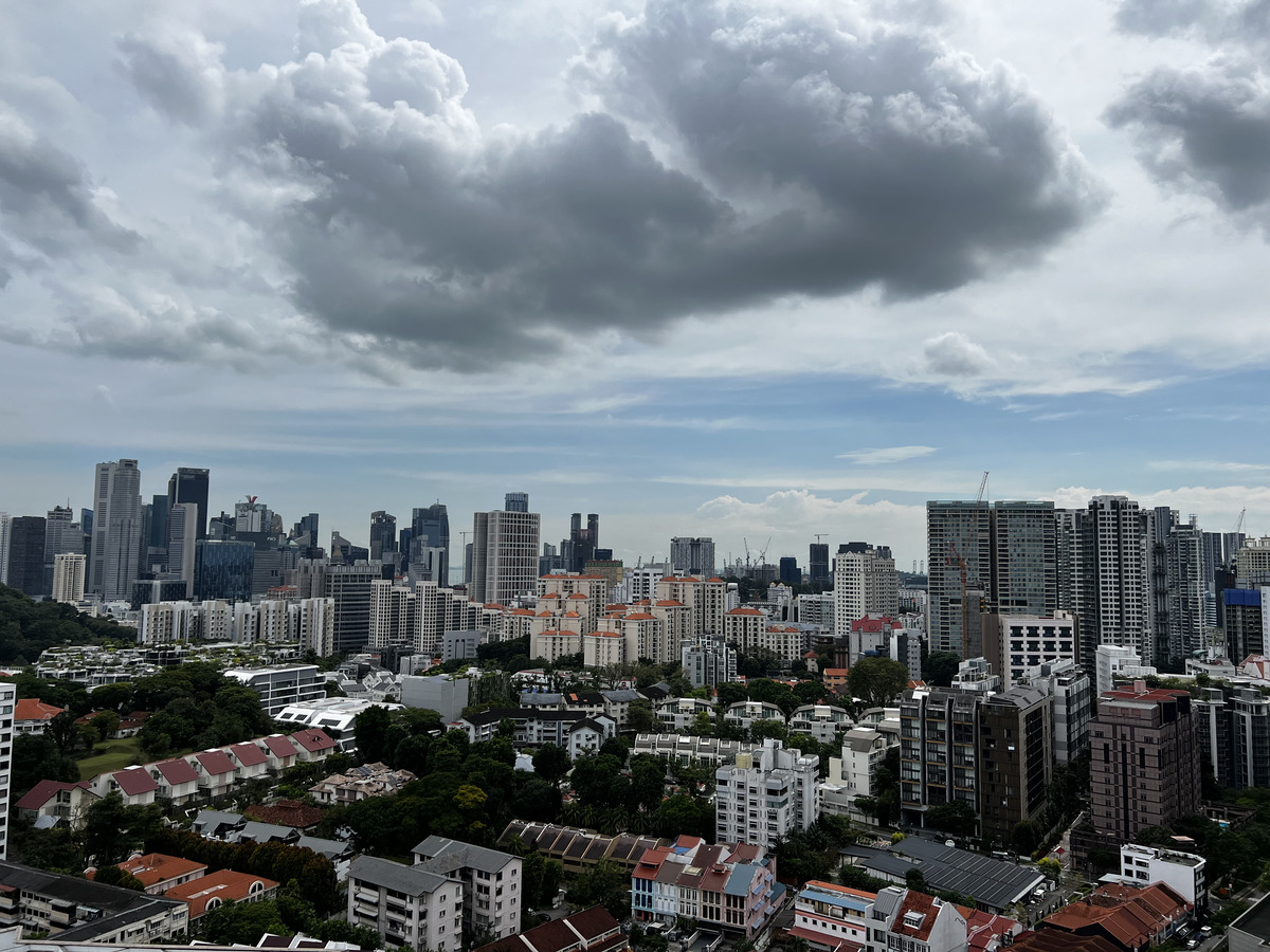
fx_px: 954
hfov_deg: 67.3
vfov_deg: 53.1
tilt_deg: +4.7
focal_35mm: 26
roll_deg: -0.4
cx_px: 635
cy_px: 476
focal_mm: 5.7
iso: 50
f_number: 1.5
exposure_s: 1/9434
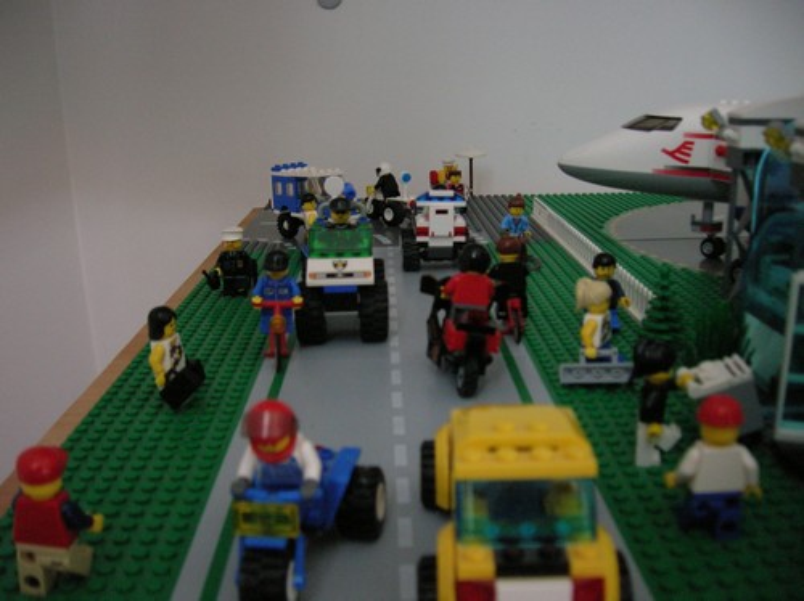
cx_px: 402
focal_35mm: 34
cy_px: 300
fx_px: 789
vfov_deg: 41.7
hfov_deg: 54.0
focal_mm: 5.7
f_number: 2.9
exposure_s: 1/6.6
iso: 200
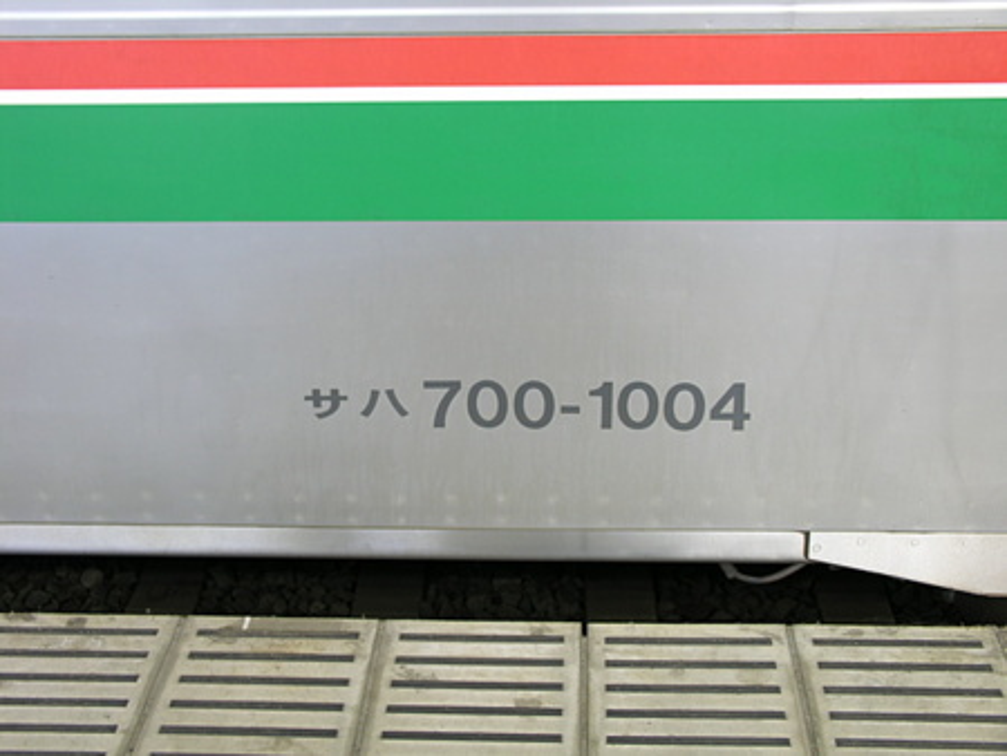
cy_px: 378
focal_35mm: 54
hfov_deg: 35.5
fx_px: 1572
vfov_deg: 27.1
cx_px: 504
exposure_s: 1/5.4
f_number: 3.1
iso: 50
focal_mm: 13.8
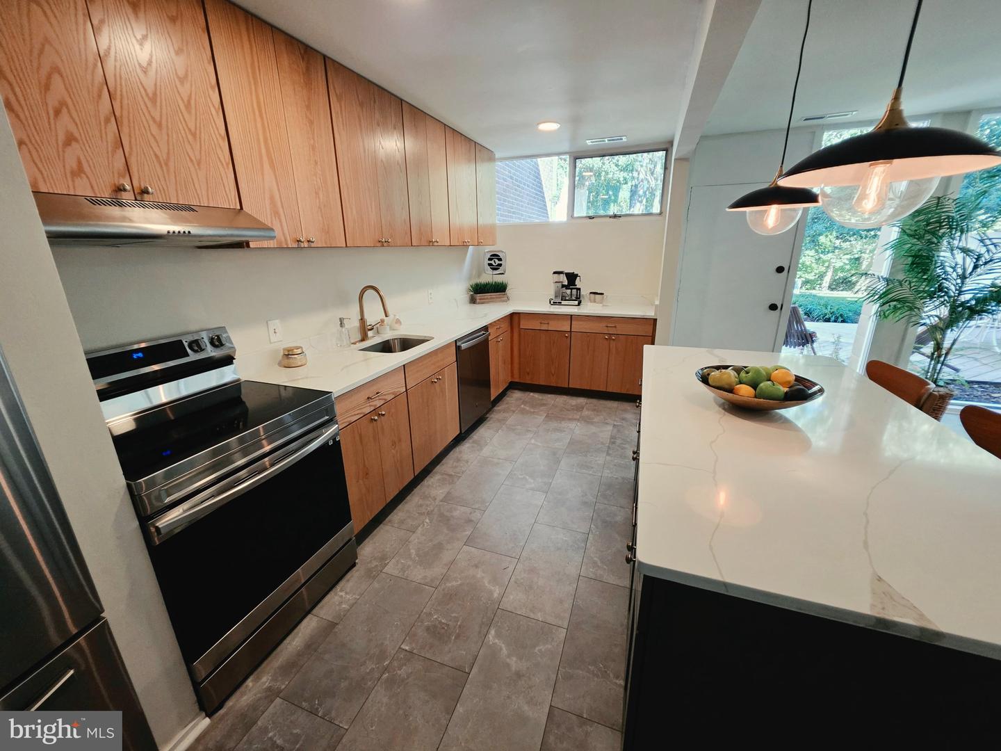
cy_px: 376
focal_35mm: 13
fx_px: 376
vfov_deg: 89.9
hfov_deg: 106.2
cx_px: 500
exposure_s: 1/120
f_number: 1.9
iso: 250
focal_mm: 2.2
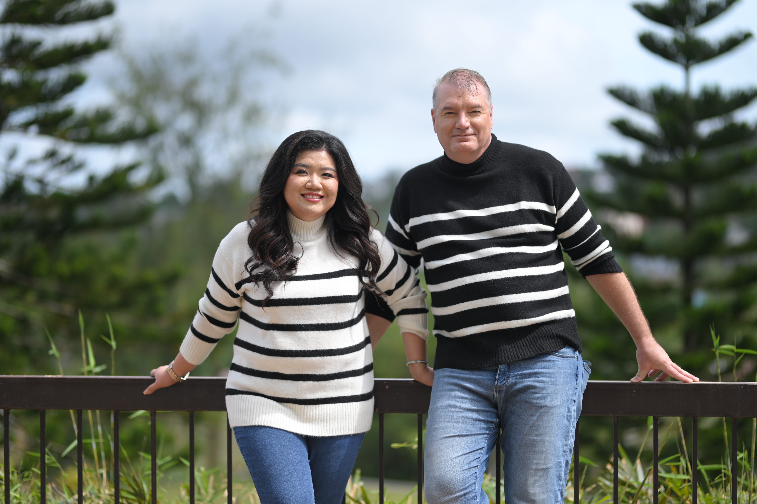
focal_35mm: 85
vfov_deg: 16.1
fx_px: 1787
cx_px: 378
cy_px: 252
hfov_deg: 23.9
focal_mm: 85
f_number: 1.4
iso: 100
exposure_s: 1/3200
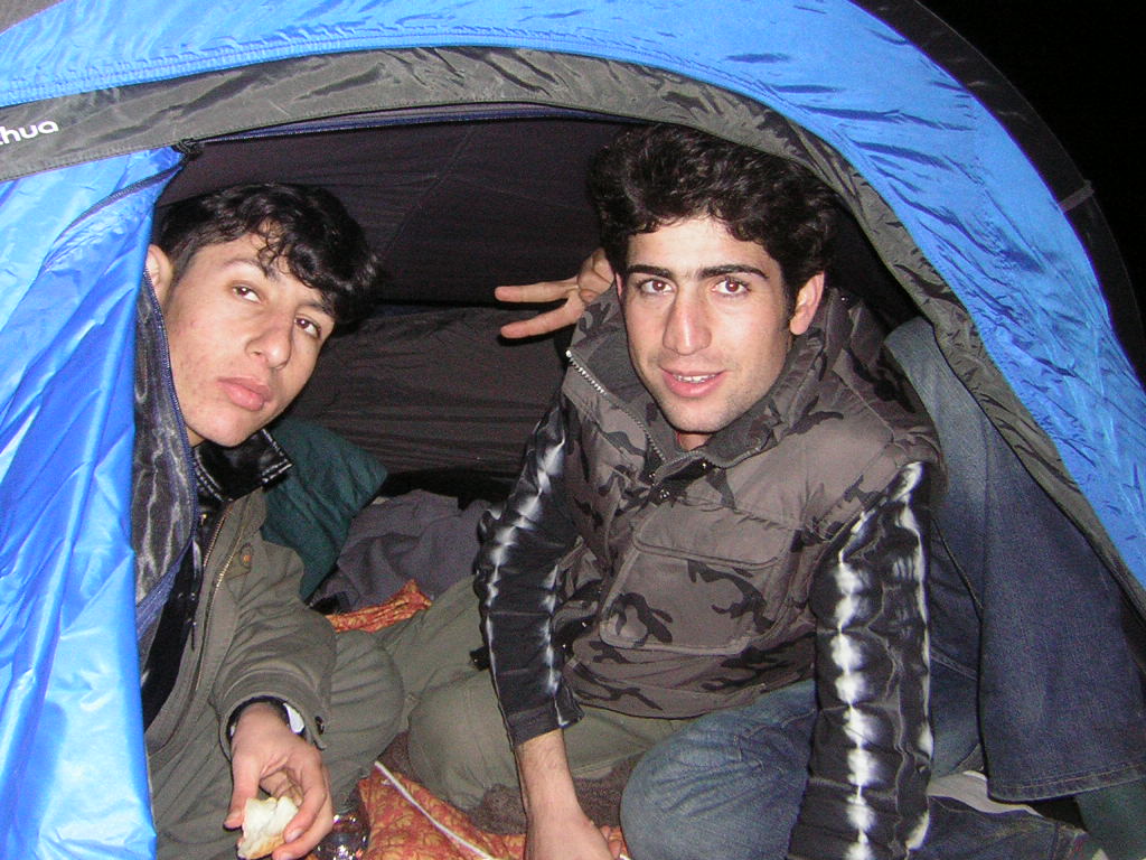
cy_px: 430
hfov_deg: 51.4
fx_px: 1192
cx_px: 573
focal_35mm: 36
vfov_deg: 39.7
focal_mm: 4.7
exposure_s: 1/60.1
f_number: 5.2
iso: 200
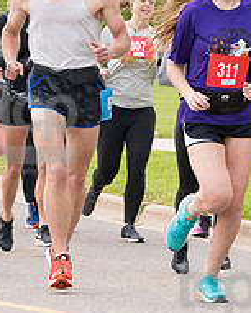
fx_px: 4147
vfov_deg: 4.3
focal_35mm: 447
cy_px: 129
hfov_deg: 3.5
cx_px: 39
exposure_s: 1/1600
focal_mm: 135
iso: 4000
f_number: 7.1
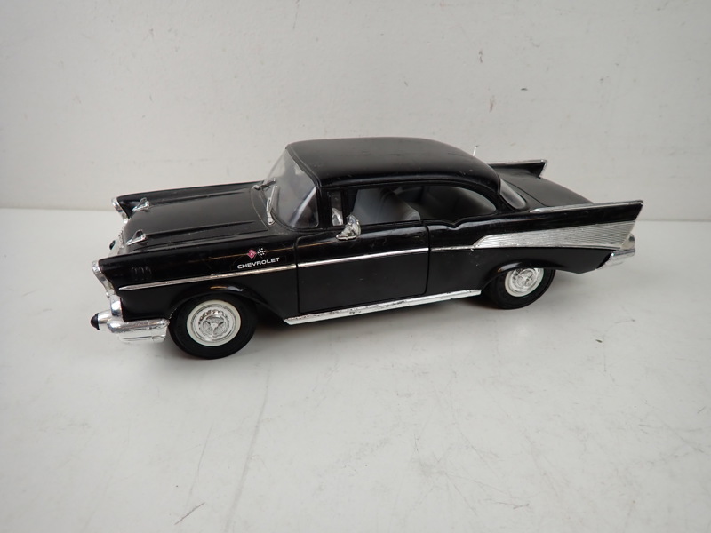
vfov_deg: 68.7
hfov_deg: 84.7
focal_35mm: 19
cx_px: 356
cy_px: 266
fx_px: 390
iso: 160
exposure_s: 1/125
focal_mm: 3.33
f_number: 2
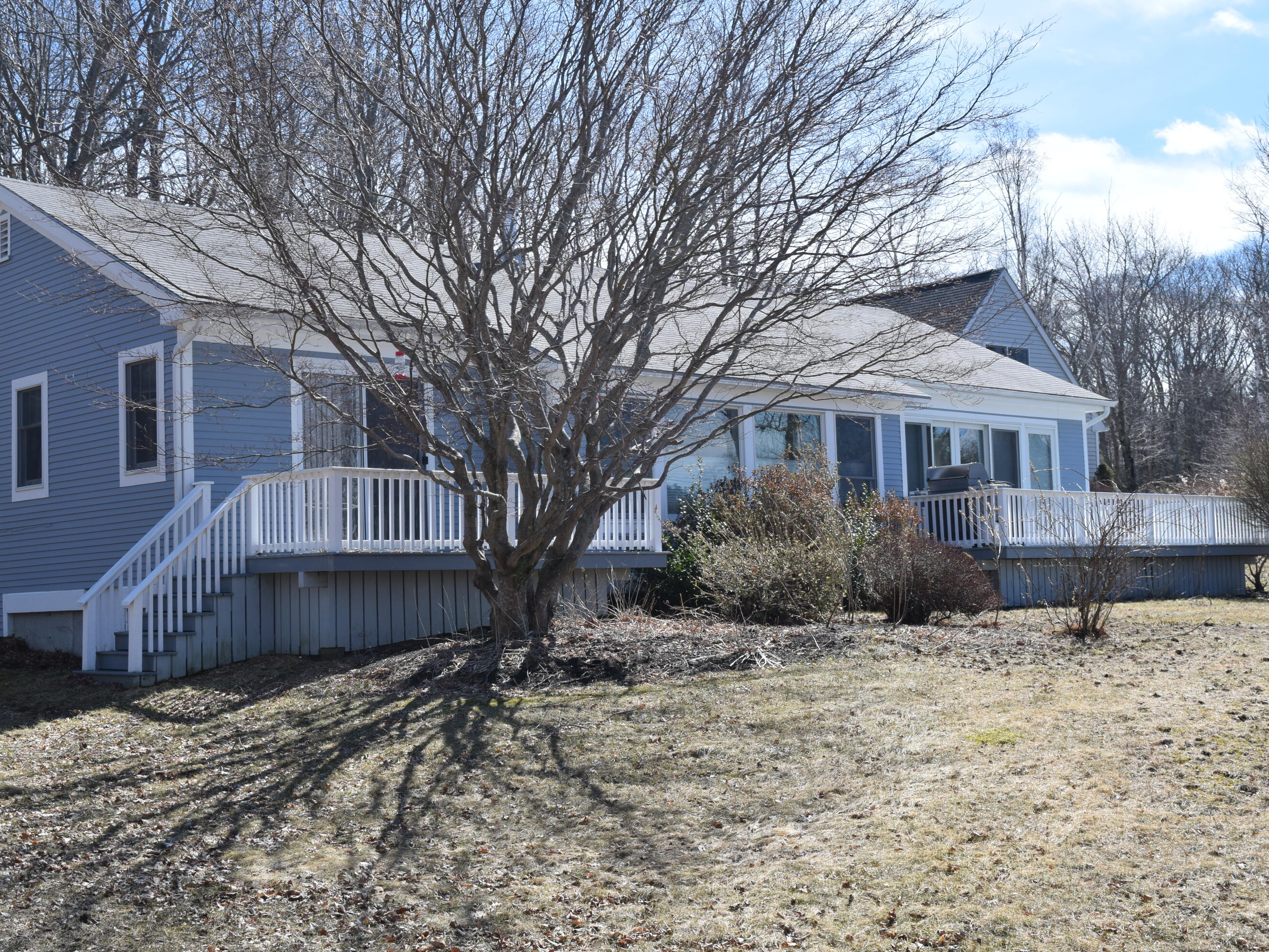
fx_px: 1743
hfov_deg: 40.0
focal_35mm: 48
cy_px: 475
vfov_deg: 30.5
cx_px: 573
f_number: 10
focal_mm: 29
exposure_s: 1/400
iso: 200
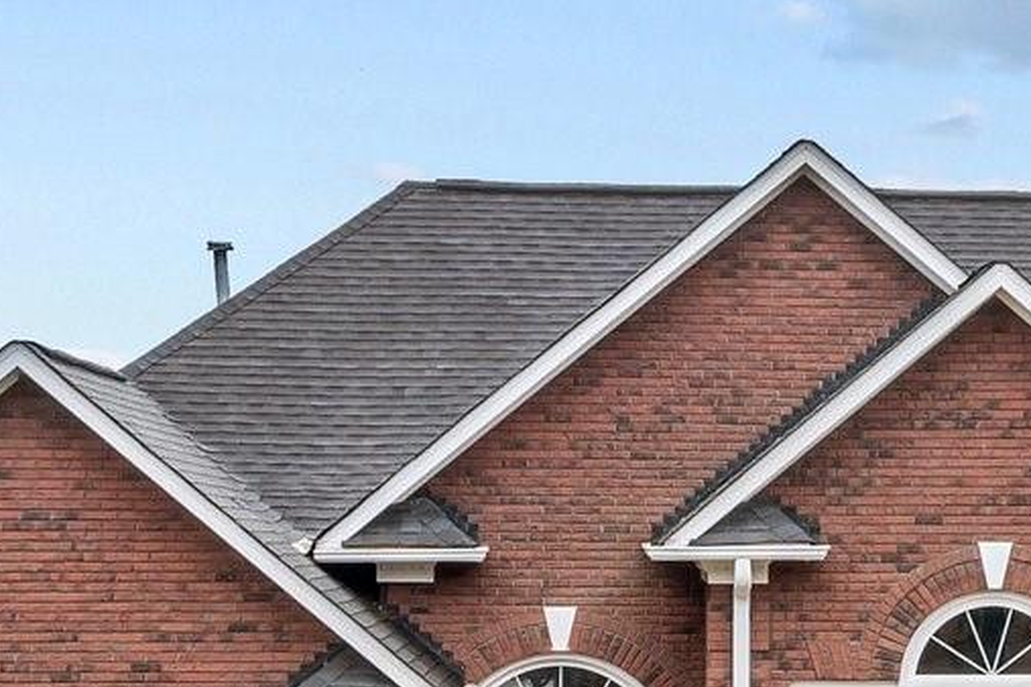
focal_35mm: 113
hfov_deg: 17.7
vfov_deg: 12.1
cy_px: 589
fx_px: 3236
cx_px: 1027
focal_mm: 10.26
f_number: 4
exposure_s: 1/80
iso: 100
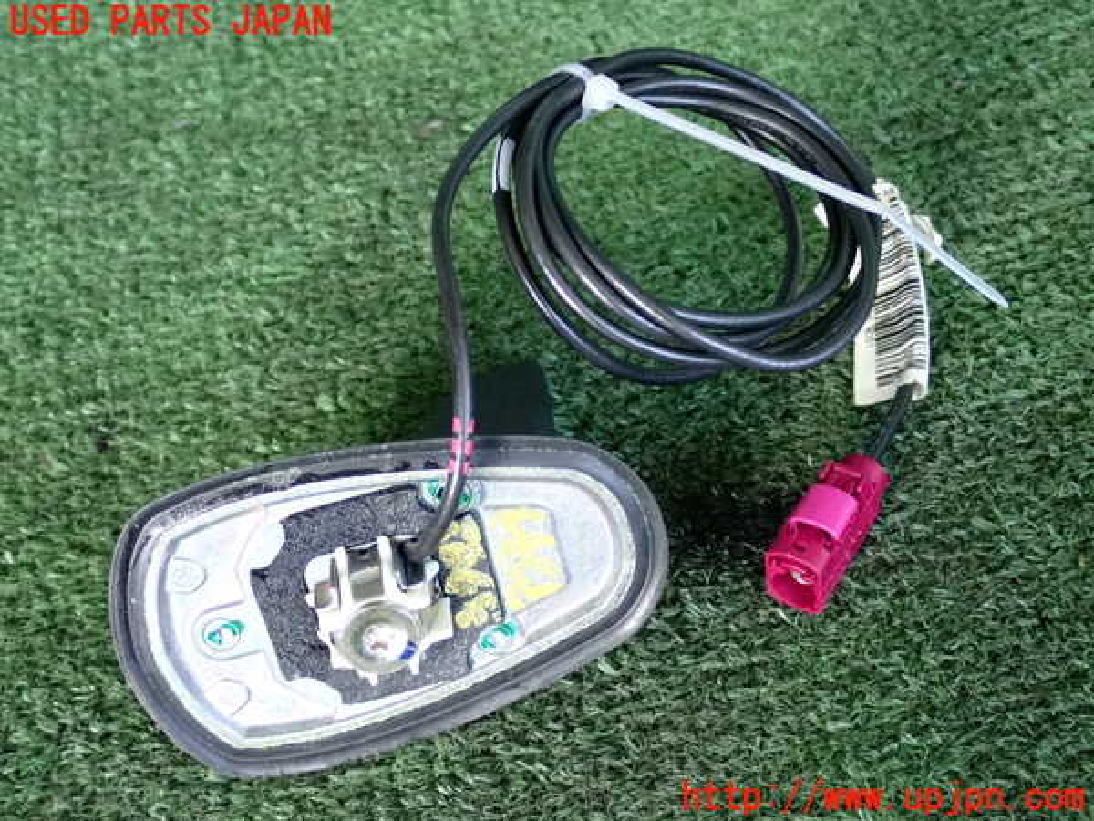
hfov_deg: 31.2
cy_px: 410
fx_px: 1959
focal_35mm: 62
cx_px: 547
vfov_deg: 23.7
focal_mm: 11.09
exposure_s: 1/125
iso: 1250
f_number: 3.6
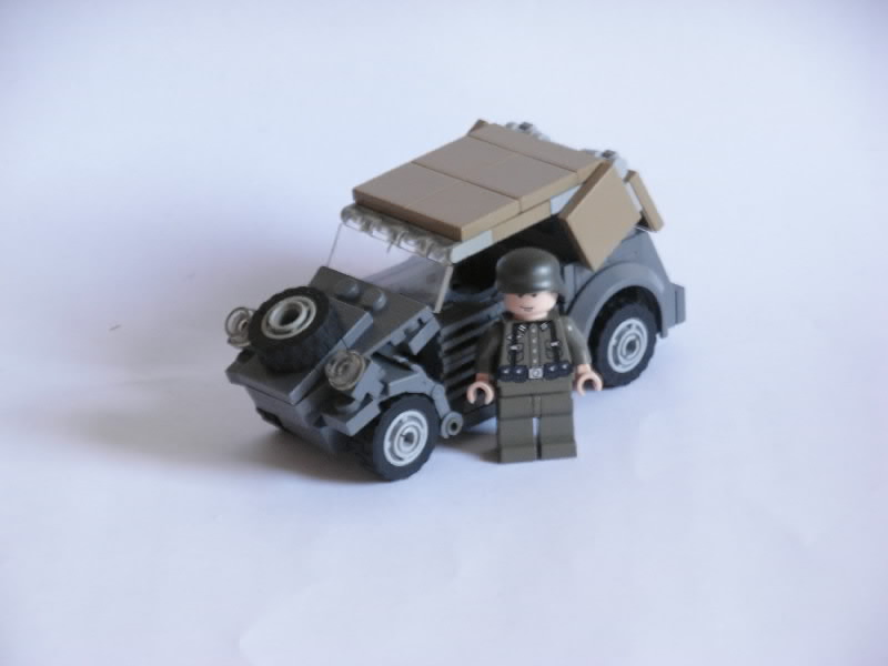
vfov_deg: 9.1
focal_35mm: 163
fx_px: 4181
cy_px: 333
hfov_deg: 12.1
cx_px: 444
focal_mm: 27
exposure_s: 1/5.3
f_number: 4.8
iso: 200
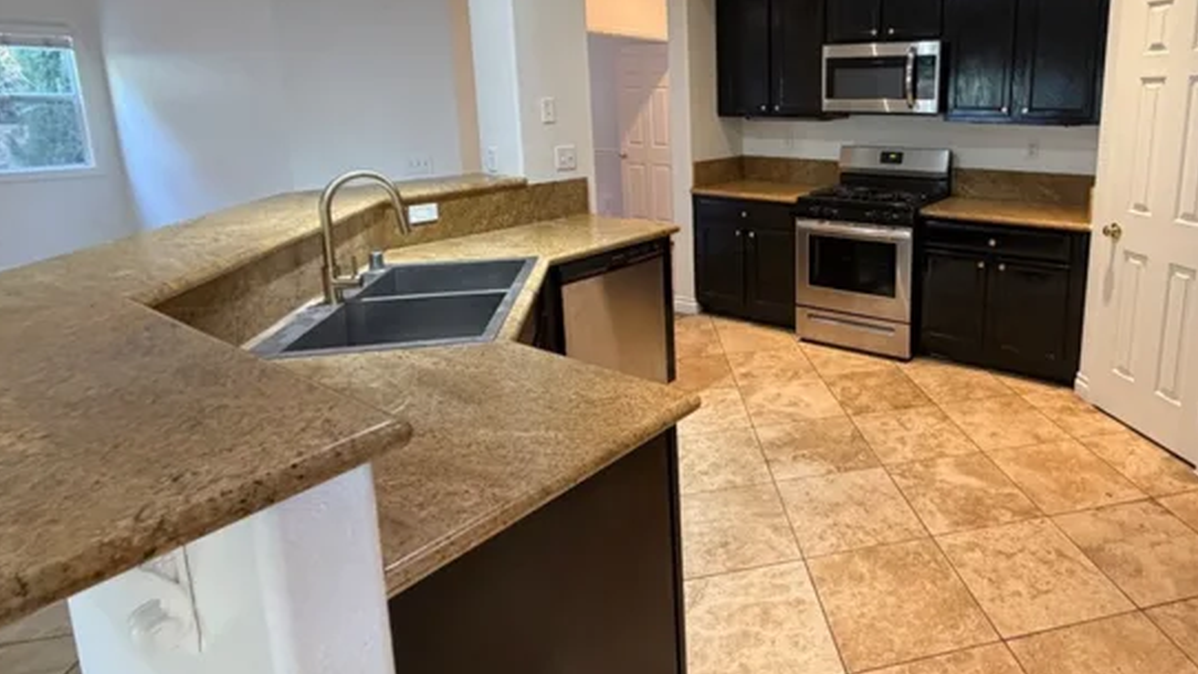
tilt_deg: -10.8
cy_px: 219
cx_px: 810
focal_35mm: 21
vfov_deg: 52.5
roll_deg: +0.6
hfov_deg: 80.7
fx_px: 667
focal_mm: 2.22
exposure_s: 1/60
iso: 320
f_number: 2.2
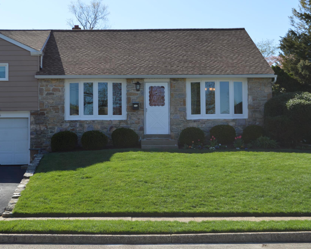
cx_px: 124
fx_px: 571
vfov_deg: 24.6
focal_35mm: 62
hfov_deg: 30.4
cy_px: 123
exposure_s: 1/200
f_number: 7.1
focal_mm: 36
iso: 100
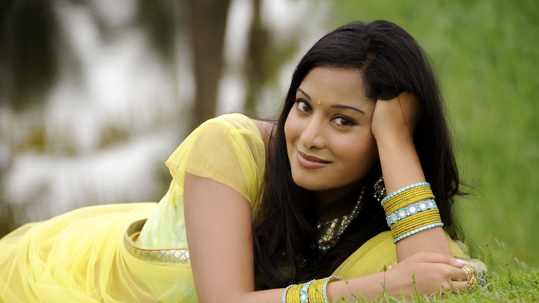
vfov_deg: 3.9
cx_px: 269
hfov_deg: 6.9
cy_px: 171
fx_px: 4502
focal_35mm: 315
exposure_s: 1/160
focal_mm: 200
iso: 250
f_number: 5.6
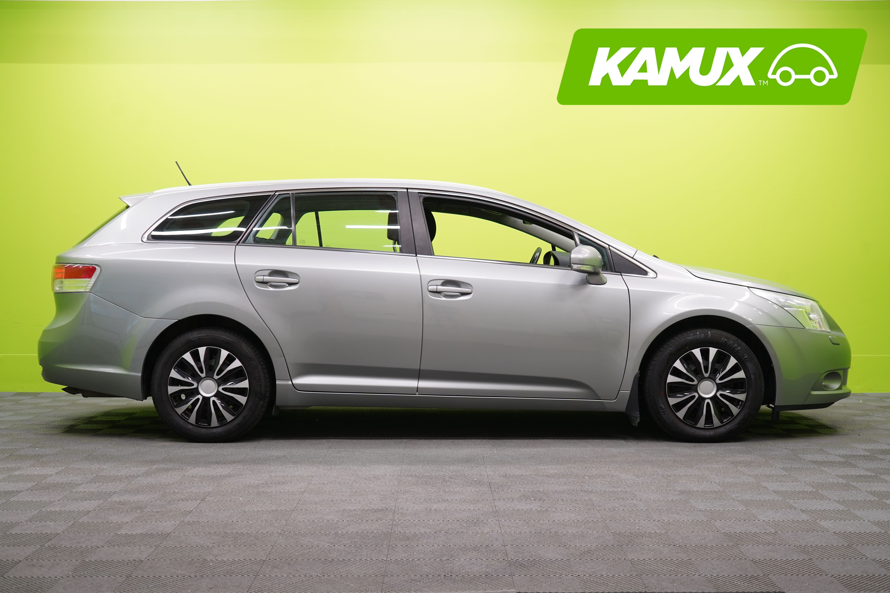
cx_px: 445
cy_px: 296
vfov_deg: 29.2
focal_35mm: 46
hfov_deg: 42.7
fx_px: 1137
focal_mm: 46
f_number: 5
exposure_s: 1/25
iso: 400
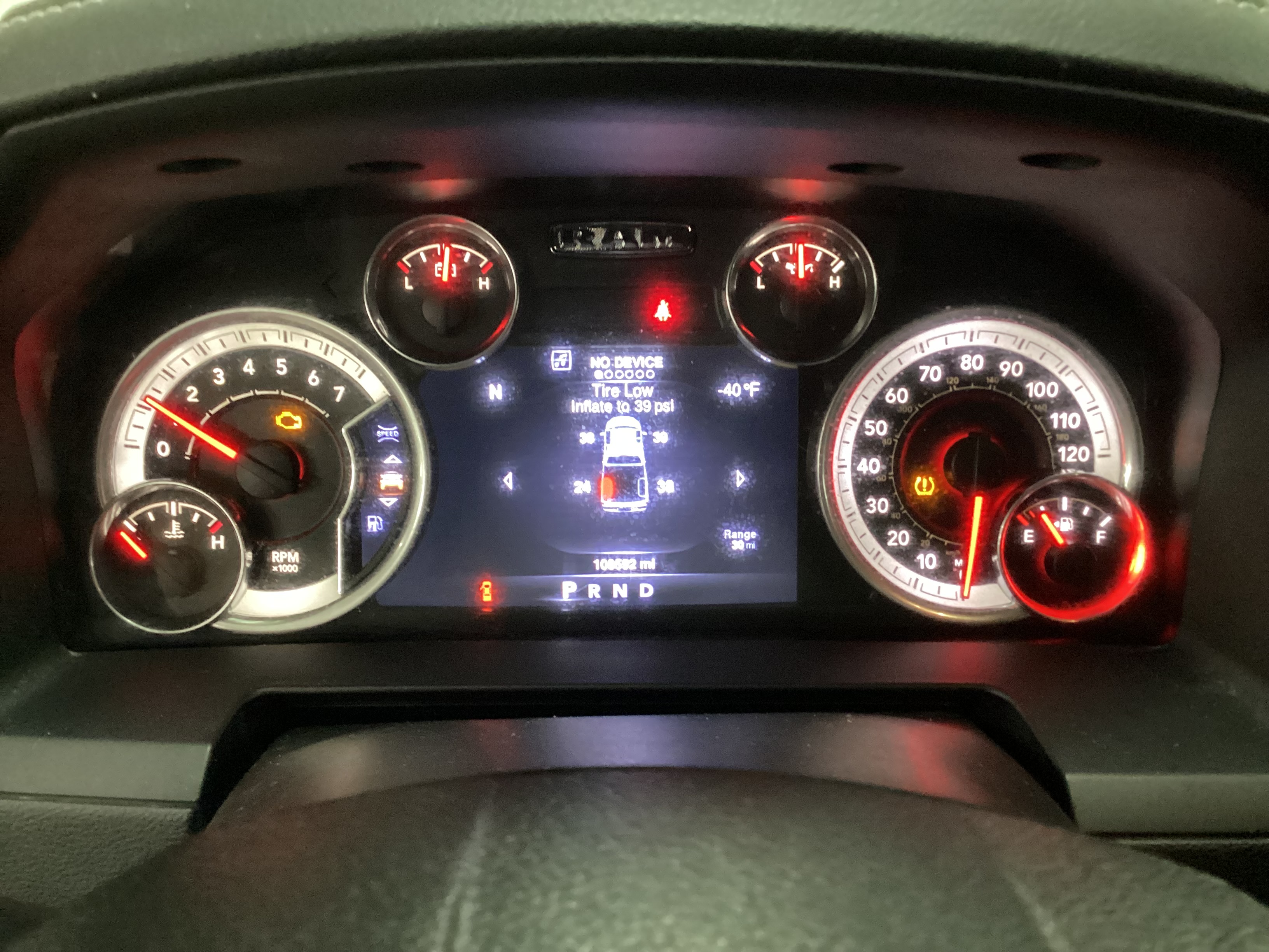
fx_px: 1136
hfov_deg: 58.4
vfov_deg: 45.4
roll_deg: -2.1
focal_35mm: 31
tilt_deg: -27.6
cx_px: 634
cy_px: 476
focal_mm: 3.3
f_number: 2.4
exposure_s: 1/25
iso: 400
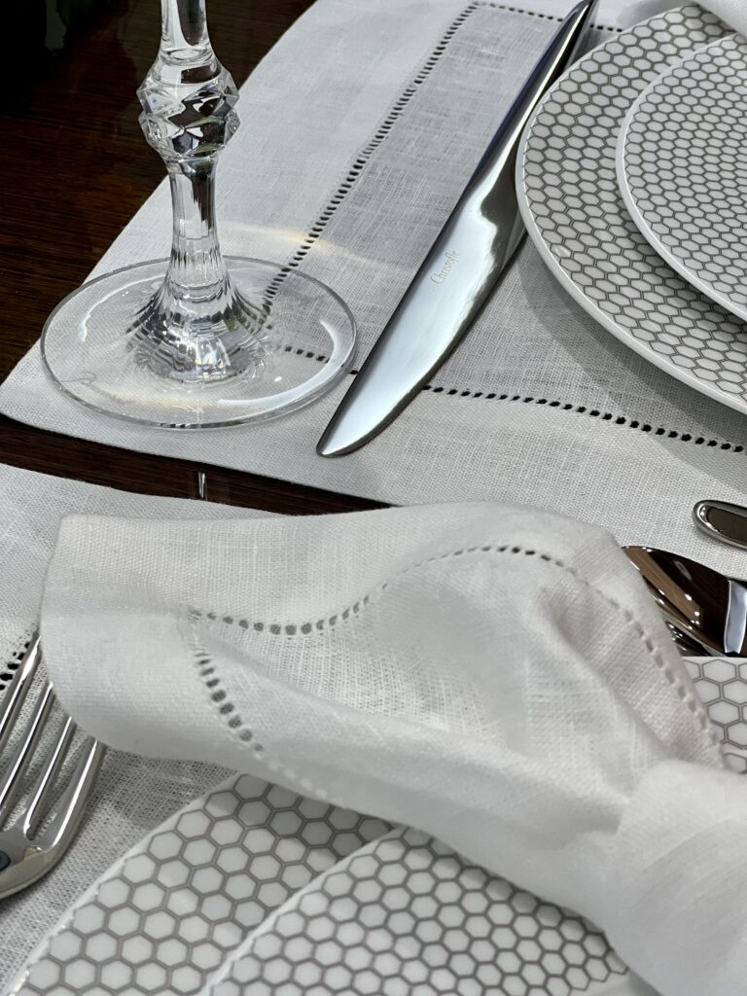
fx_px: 2216
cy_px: 498
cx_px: 374
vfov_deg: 25.3
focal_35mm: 77
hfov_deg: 19.1
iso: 125
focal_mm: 9
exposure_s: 1/60
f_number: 2.8
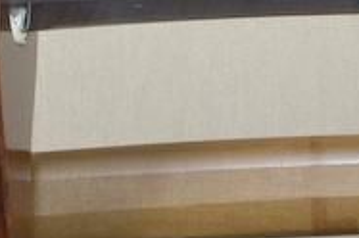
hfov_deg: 8.9
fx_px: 2240
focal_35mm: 225
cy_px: 93
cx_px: 534
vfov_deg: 6.1
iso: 400
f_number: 11
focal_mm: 20
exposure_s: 1/2
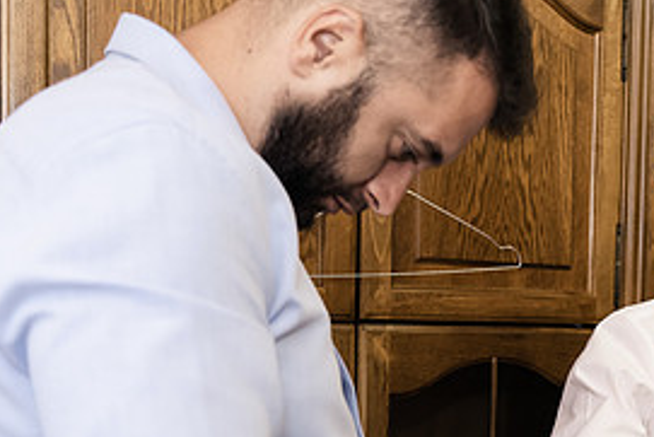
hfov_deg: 27.3
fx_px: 1236
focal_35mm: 68
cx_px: 712
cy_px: 429
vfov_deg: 19.5
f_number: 2.8
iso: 1250
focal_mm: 28
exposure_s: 1/80
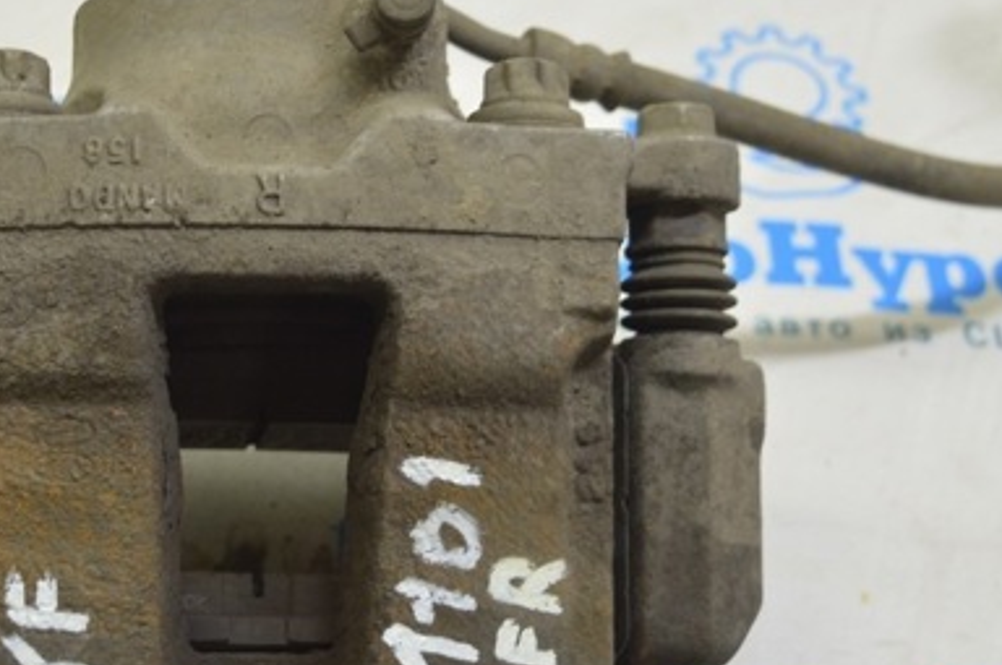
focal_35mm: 85
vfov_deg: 16.0
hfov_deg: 23.6
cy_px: 335
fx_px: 2363
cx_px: 193
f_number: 5.6
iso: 400
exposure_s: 1/20
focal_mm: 34
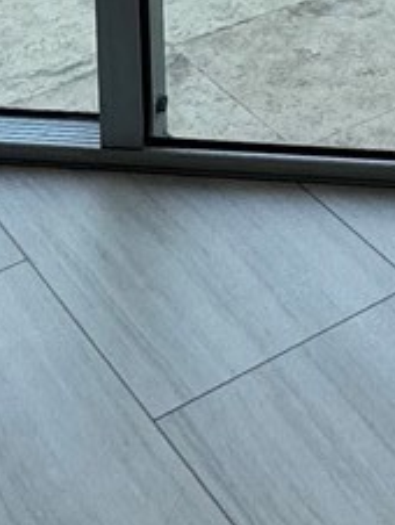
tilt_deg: -4.2
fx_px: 1503
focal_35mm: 99
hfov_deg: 14.4
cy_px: -567
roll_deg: +1.1
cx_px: 488
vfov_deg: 15.3
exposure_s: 1/238
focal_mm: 2.22
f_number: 2.2
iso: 40
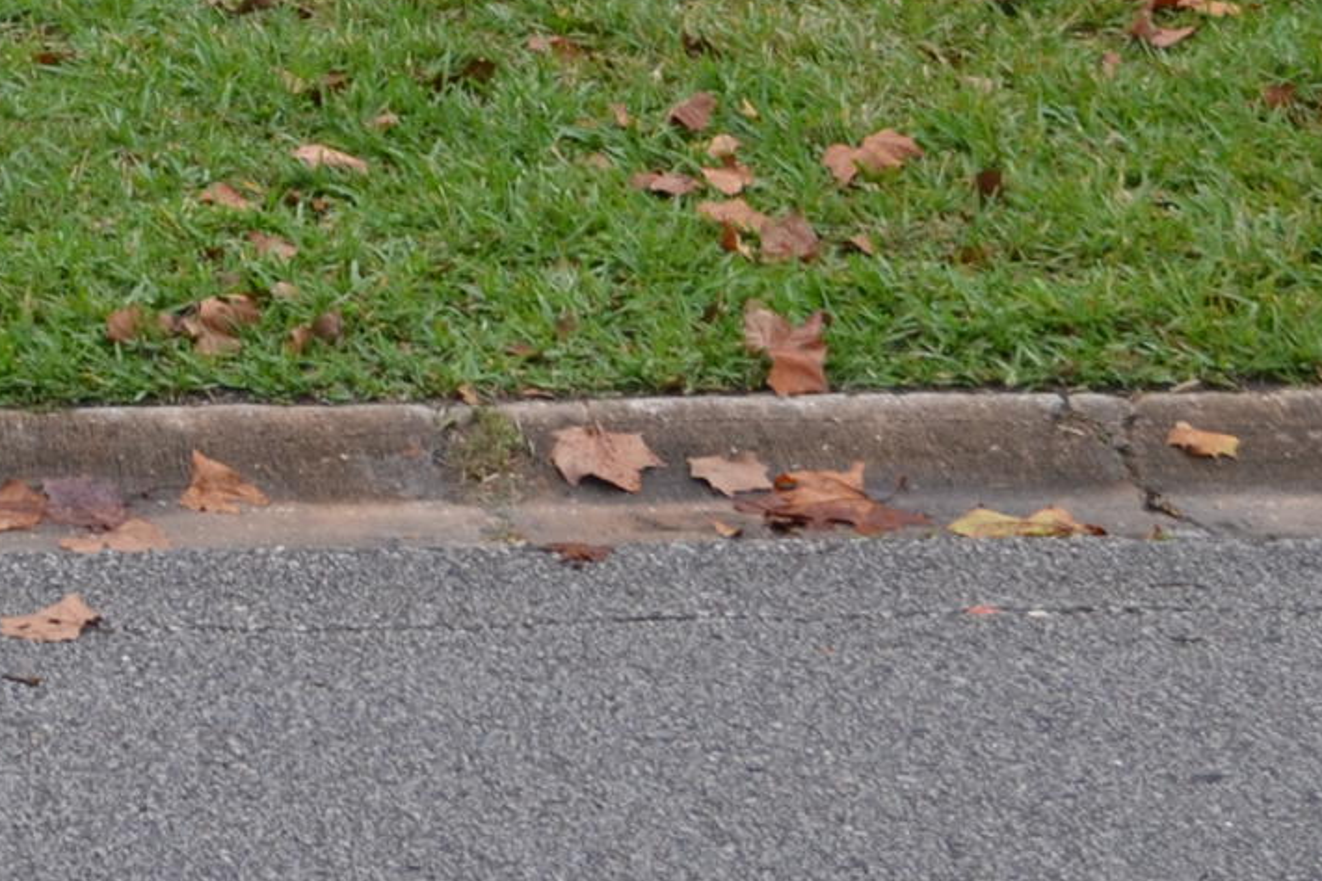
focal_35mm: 152
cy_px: -903
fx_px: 5581
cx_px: -482
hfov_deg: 13.0
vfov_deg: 8.5
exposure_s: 1/125
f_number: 5.6
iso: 180
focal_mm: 24
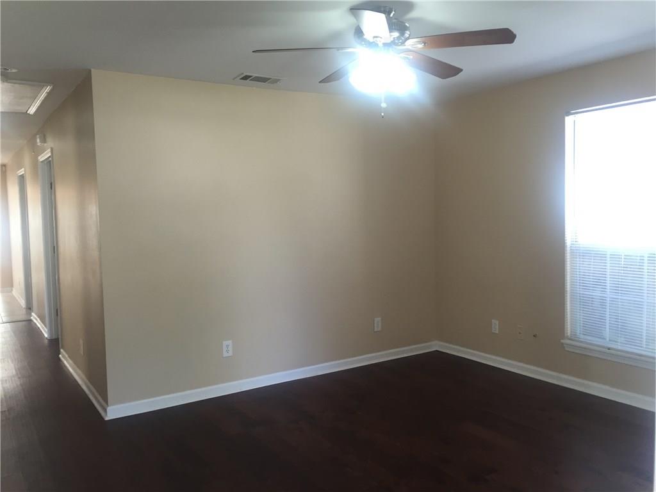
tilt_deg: -4.1
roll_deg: +0.6
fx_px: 550
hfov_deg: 61.7
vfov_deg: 48.2
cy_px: 246
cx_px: 328
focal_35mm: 29
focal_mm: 4.15
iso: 32
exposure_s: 1/30
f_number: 2.2
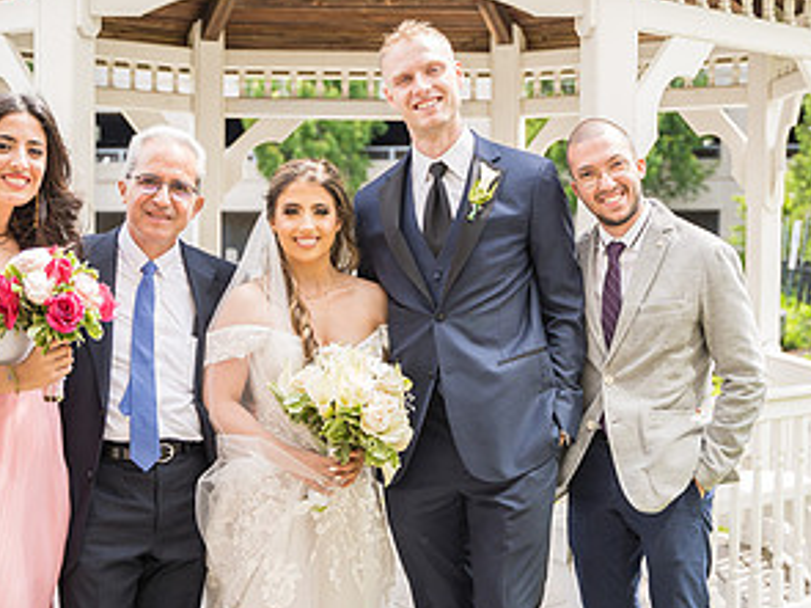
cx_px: 478
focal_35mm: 70
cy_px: 340
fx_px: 1639
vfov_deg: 21.0
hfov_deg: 27.7
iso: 100
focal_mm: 37
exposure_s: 1/400
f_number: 2.8
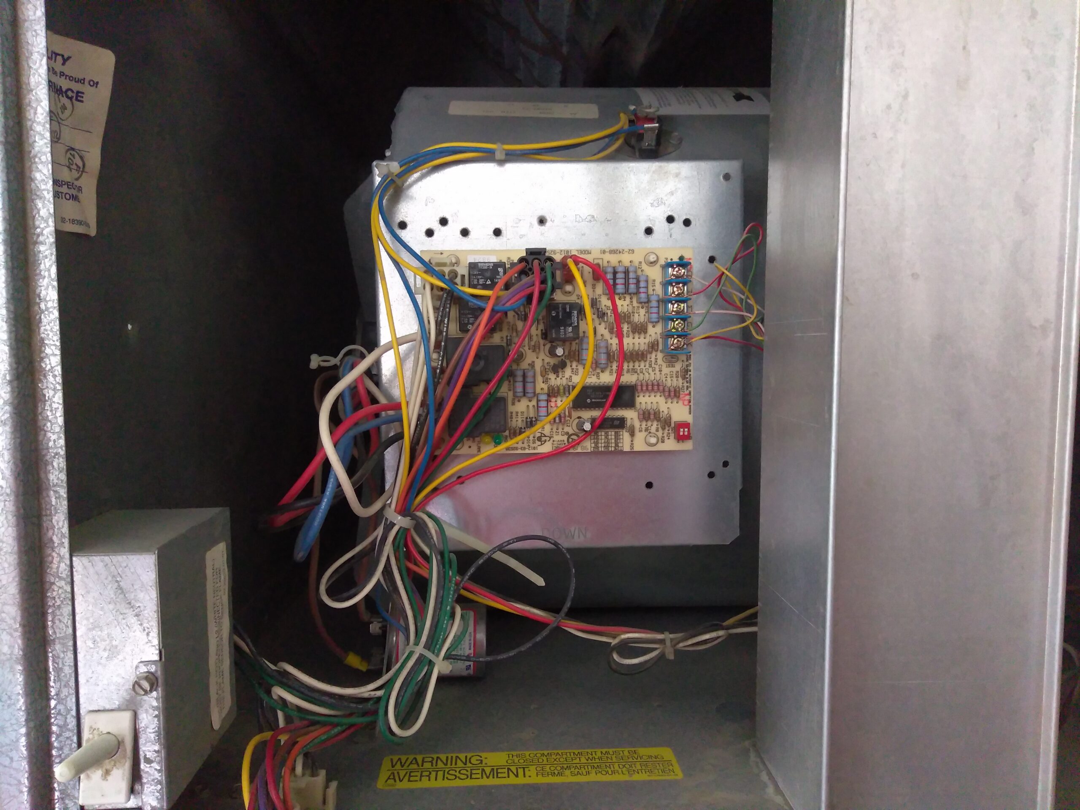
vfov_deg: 66.0
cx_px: 540
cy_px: 405
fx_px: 624
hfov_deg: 81.7
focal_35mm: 20
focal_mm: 3.46
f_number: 2.2
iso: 826
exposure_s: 1/20
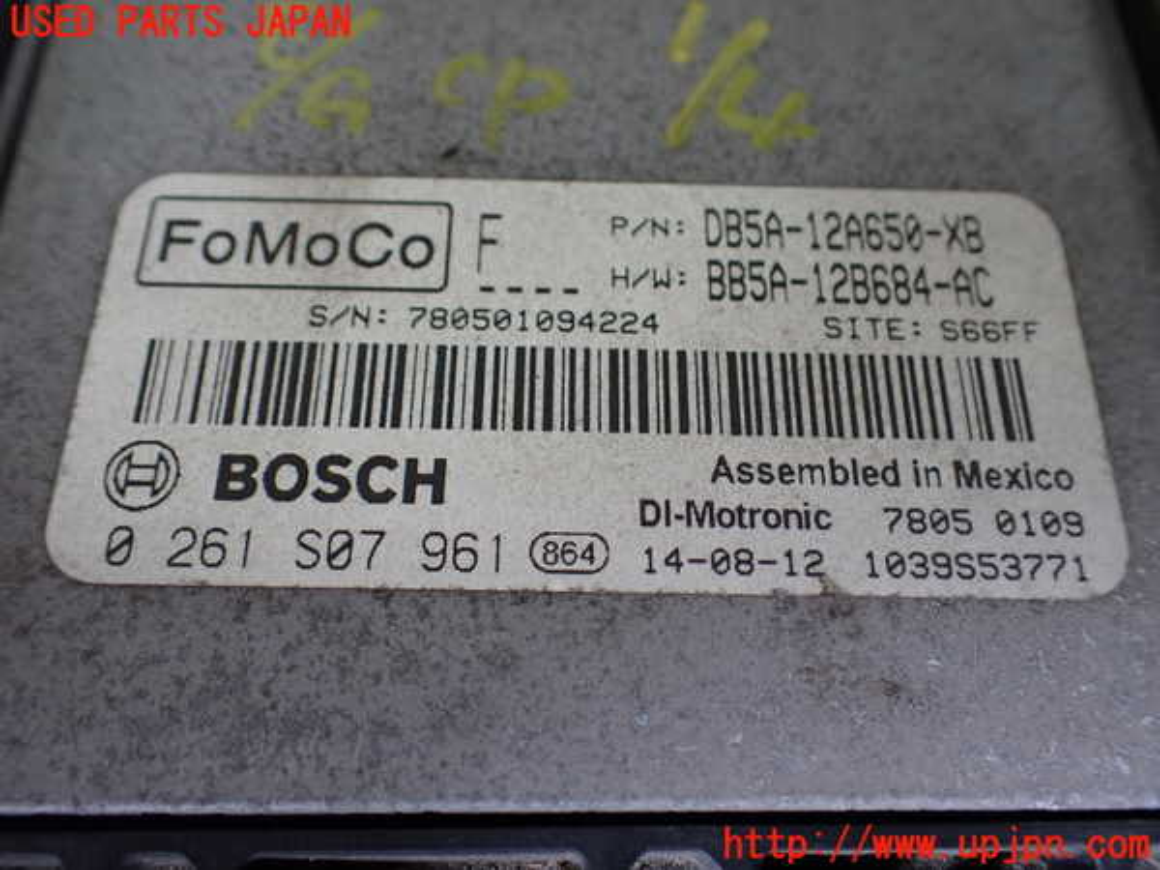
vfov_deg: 46.8
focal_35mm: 30
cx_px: 580
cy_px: 435
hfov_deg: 60.0
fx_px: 1005
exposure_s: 1/125
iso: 250
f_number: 2.3
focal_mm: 5.4
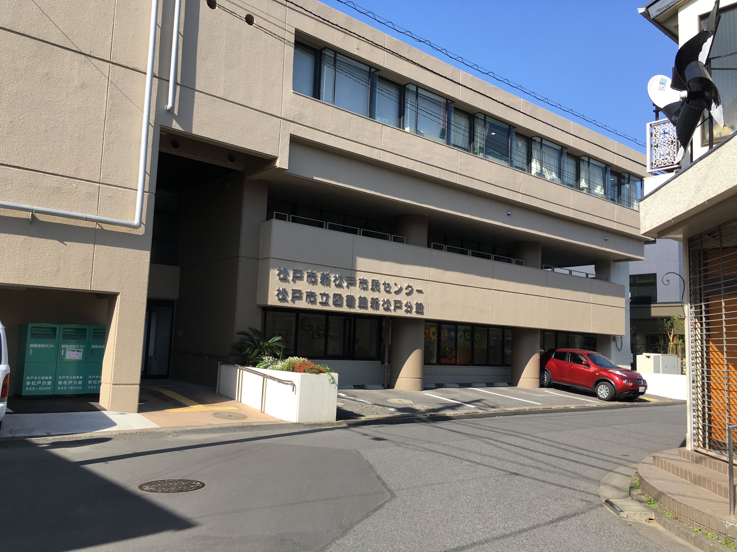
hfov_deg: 61.7
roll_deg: -2.5
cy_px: 276
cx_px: 368
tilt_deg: +7.6
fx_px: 617
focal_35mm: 29
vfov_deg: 48.2
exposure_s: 1/836
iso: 25
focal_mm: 4.15
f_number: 2.2
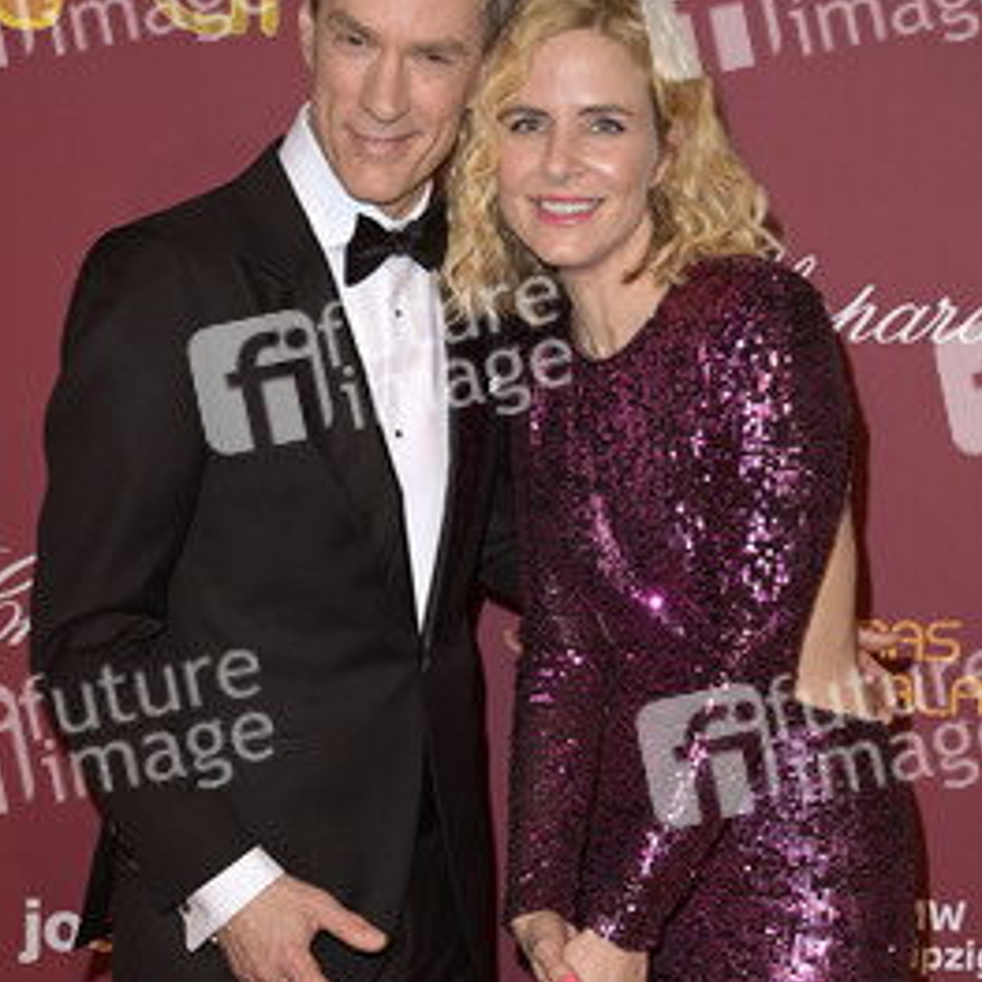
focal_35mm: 80
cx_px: 489
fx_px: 2568
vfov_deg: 21.6
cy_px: 553
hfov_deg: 21.7
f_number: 5.6
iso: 640
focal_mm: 62
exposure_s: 1/250
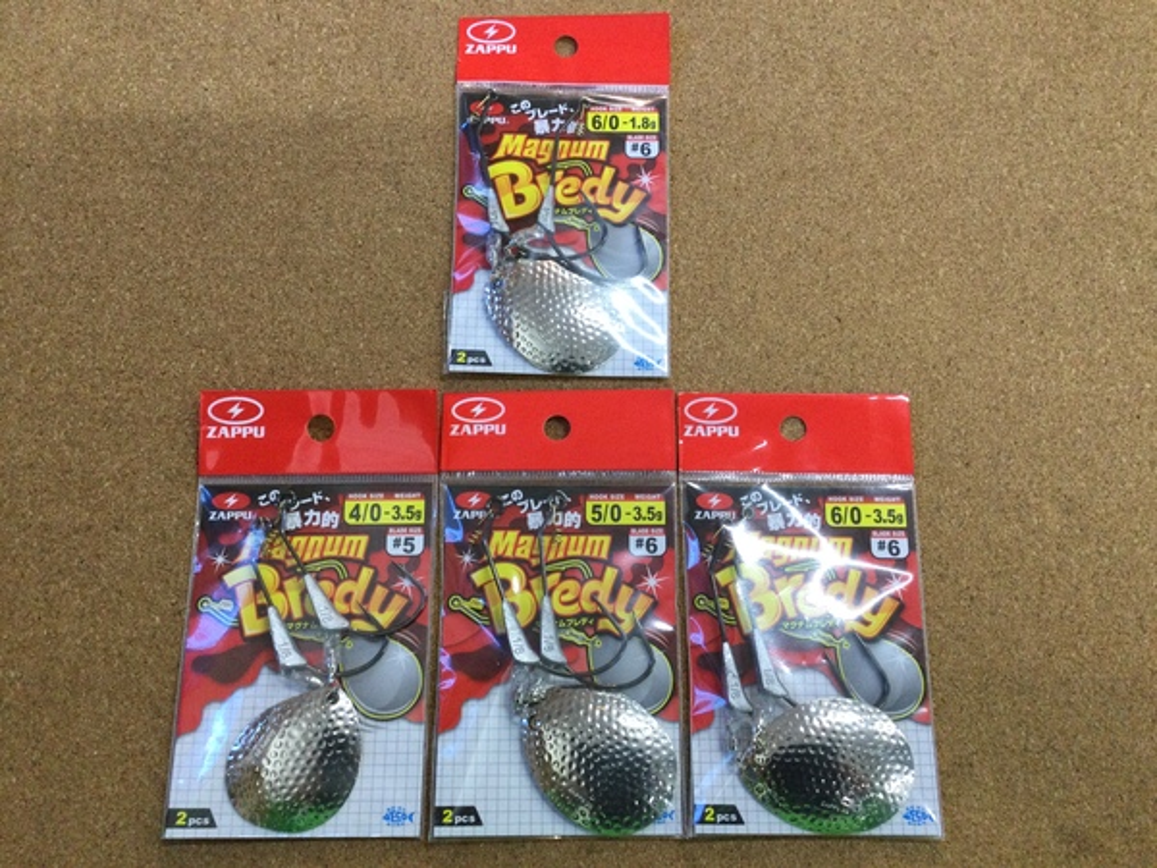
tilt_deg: -75.7
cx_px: 578
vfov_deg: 45.4
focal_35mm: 31
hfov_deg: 58.4
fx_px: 1036
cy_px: 434
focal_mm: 3.3
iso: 40
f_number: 2.4
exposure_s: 1/30
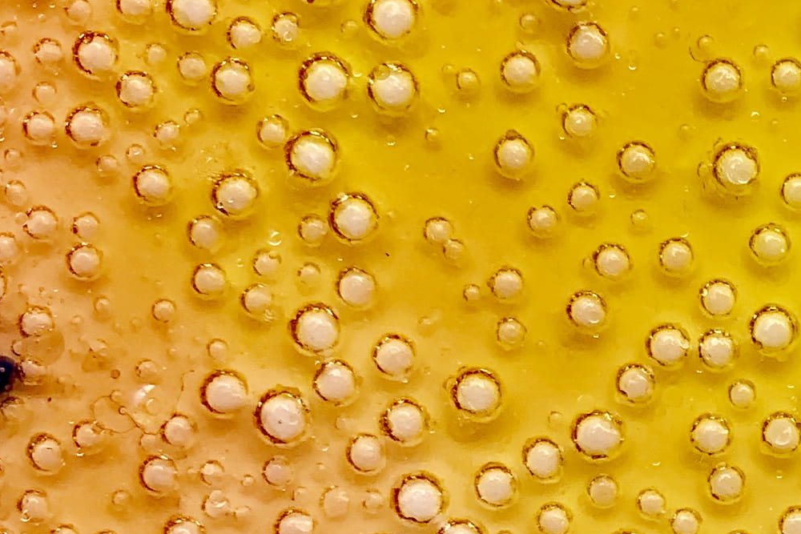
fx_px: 2425
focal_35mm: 109
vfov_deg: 11.9
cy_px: 870
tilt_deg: -88.2
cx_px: 1103
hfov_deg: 17.4
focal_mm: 4.25
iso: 25
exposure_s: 1/230
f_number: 1.8
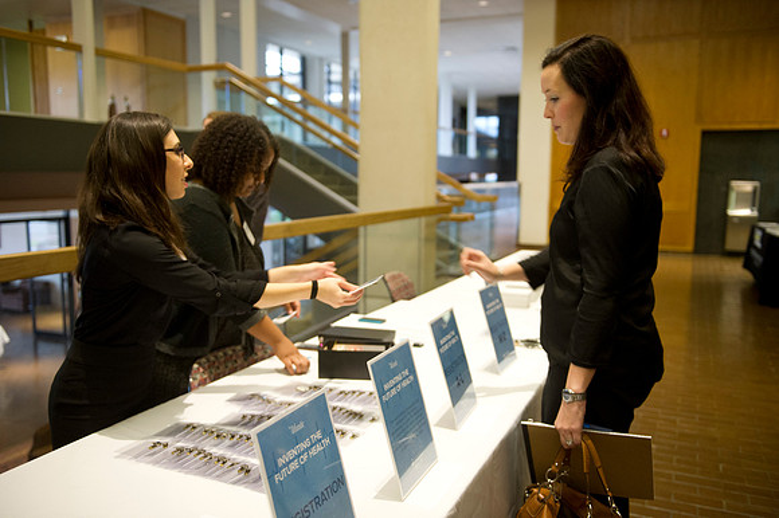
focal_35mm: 32
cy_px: 259
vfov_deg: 41.1
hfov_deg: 58.7
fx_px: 692
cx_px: 390
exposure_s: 1/80
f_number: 2.8
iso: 2500
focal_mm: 32
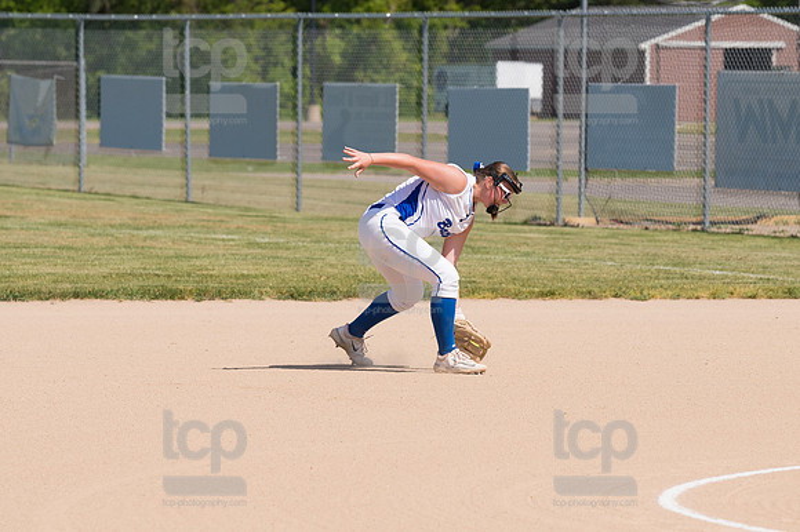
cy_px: 266
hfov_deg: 8.3
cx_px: 400
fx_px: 5486
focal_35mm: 247
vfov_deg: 5.6
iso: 250
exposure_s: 1/1600
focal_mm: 165
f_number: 5.6
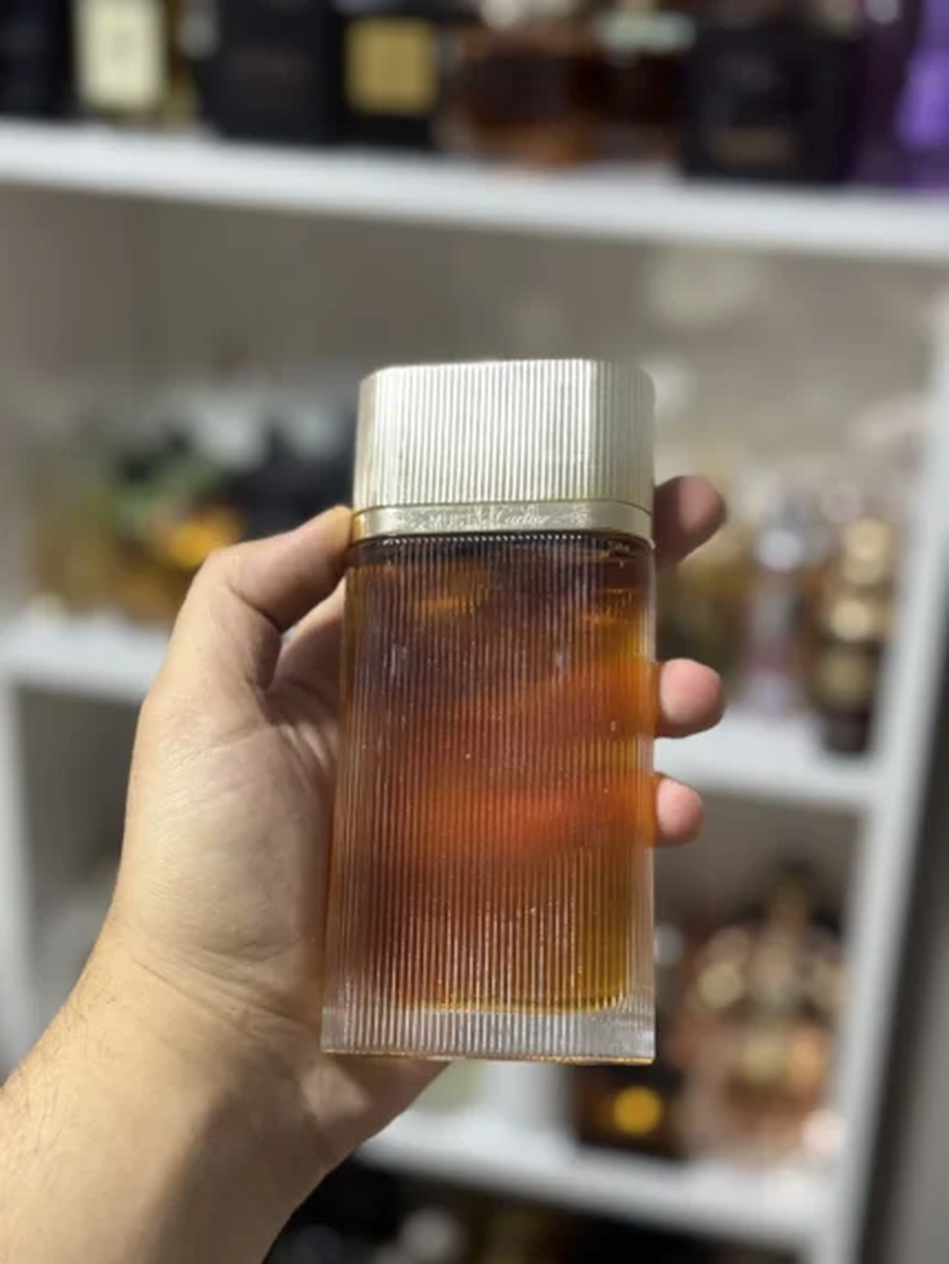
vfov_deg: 39.6
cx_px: 474
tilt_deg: -22.8
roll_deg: -3.1
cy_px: 632
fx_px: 1754
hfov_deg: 30.3
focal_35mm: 48
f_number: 1.78
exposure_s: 1/50
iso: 160
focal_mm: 6.76
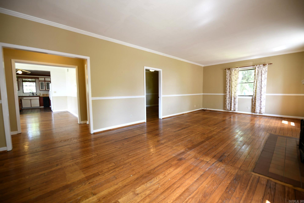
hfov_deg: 104.3
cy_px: 102
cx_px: 152
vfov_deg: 81.2
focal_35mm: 14
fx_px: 118
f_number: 2.8
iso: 100
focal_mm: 14
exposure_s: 1/15
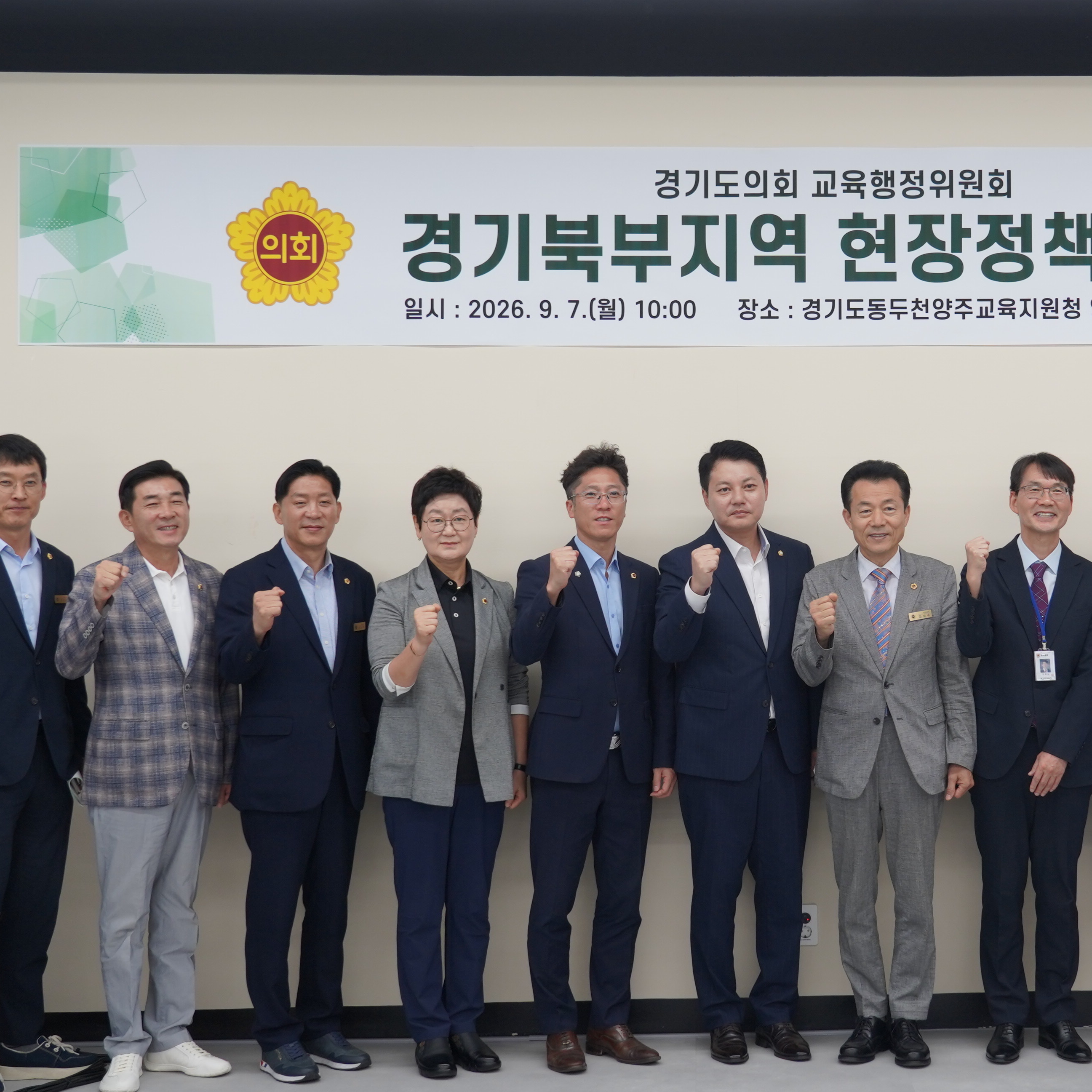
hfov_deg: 28.8
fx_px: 2106
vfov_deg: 29.1
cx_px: 775
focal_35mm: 59
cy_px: 492
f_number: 4
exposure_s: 1/160
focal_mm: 30
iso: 500
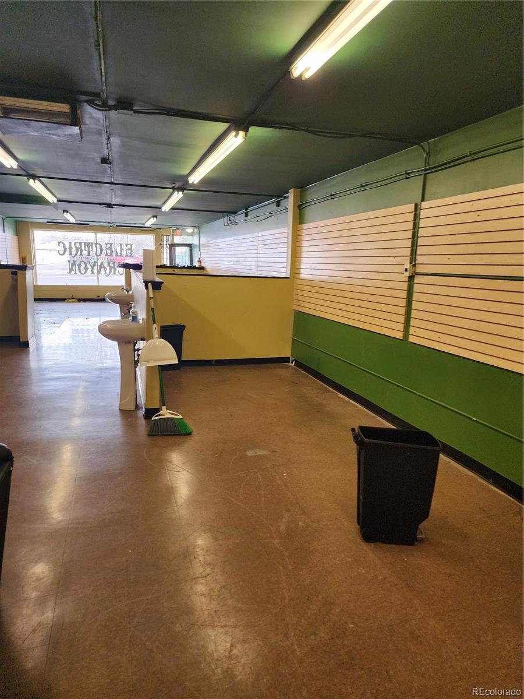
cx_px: 262
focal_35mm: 23
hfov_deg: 58.9
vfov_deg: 73.9
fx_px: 464
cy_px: 350
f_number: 1.8
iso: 500
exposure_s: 1/120
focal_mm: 6.4
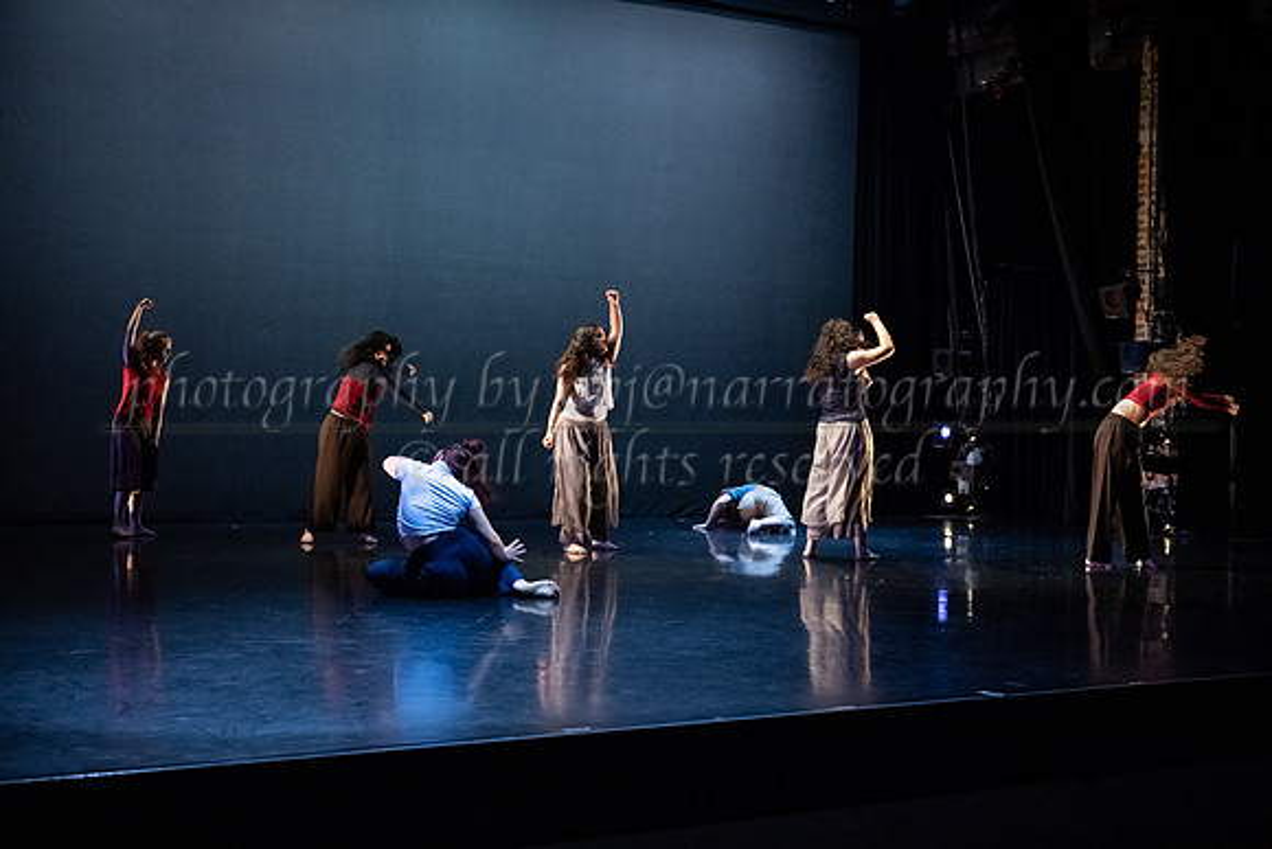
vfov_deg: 30.5
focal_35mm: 44
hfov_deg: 44.5
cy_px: 424
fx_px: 1555
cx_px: 636
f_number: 3.2
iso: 4000
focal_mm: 44
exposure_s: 1/400
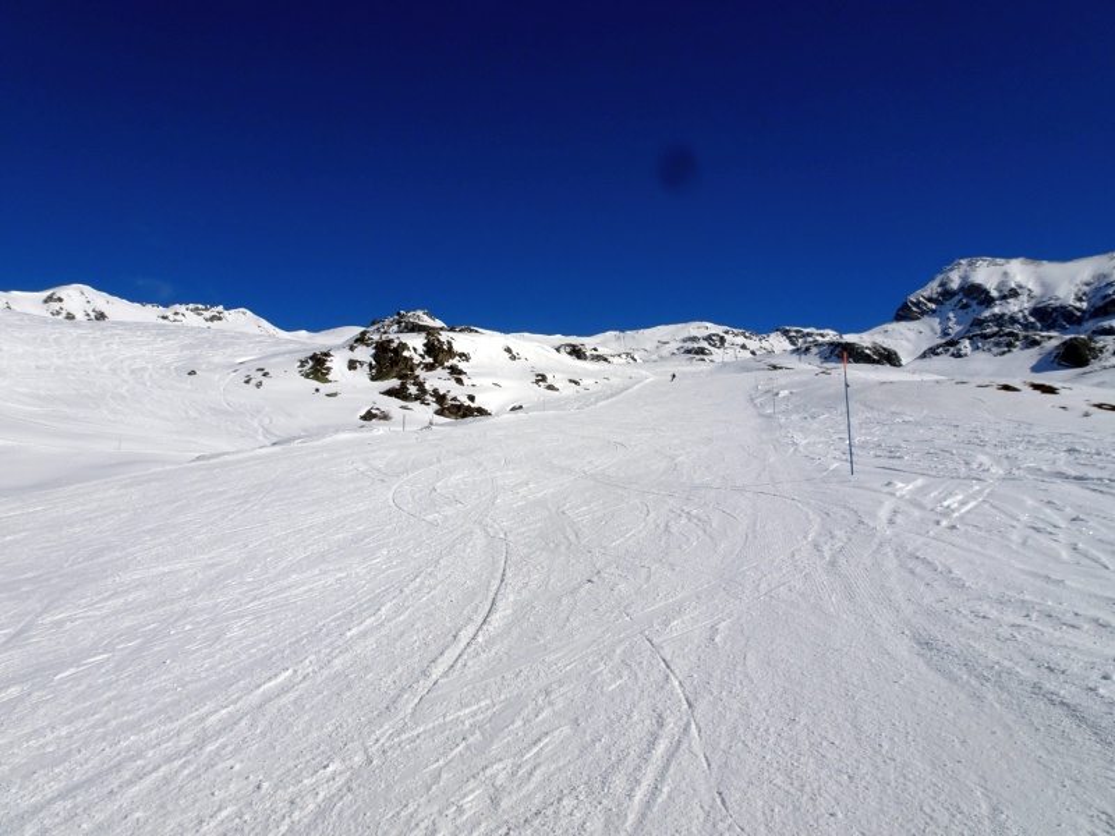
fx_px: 773
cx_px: 558
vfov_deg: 56.8
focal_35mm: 24
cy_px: 418
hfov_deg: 71.6
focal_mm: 4.1
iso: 80
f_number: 5
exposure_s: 1/2000
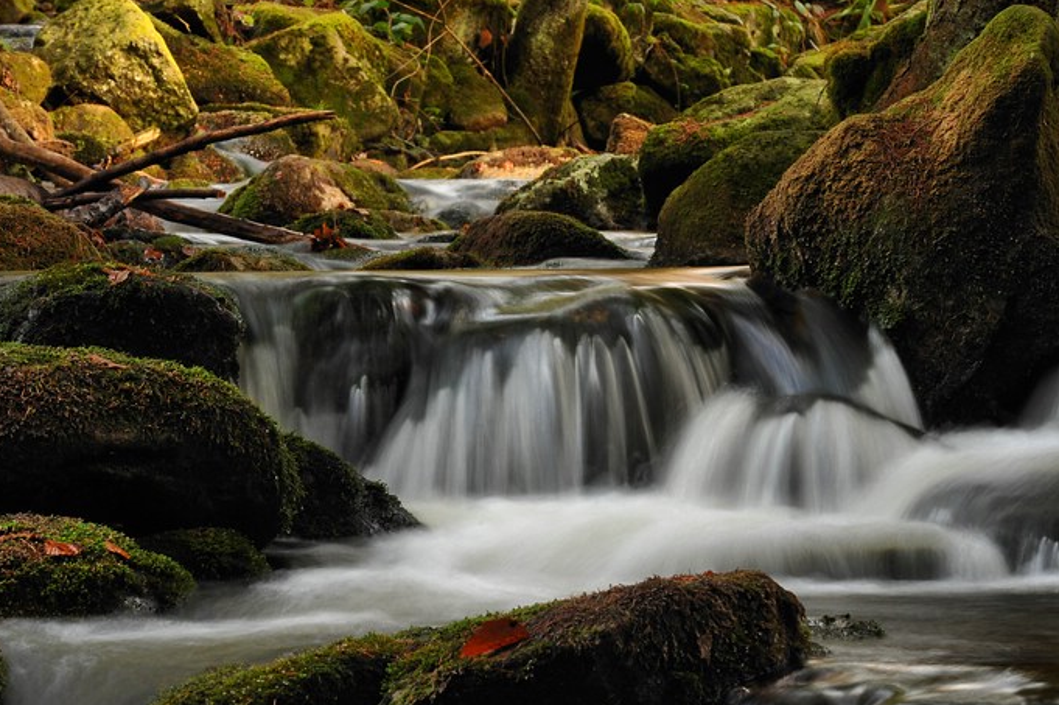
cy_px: 416
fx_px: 6908
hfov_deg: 8.8
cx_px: 544
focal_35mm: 235
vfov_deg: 5.8
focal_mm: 160
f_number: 22
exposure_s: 1
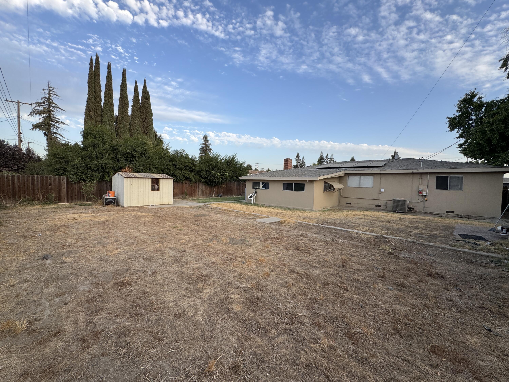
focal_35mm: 14
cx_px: 254
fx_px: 206
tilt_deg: -4.1
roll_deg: -1.8
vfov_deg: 85.7
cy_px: 191
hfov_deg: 102.1
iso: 40
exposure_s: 1/368
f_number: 2.2
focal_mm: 2.22
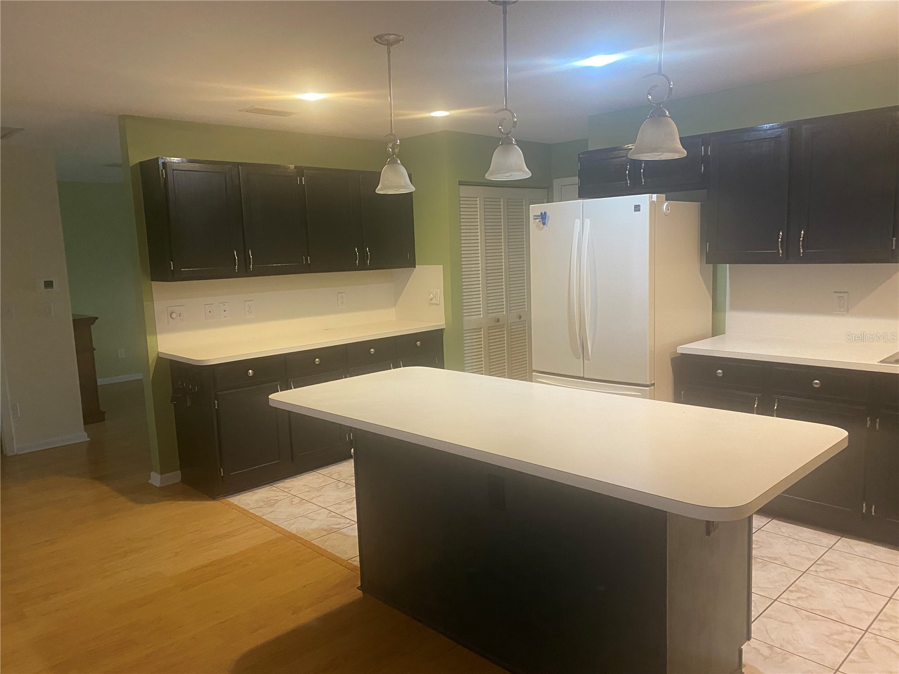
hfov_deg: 67.3
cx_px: 450
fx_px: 675
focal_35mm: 26
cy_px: 337
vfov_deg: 53.1
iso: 250
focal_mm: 4.25
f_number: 1.8
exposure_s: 1/60
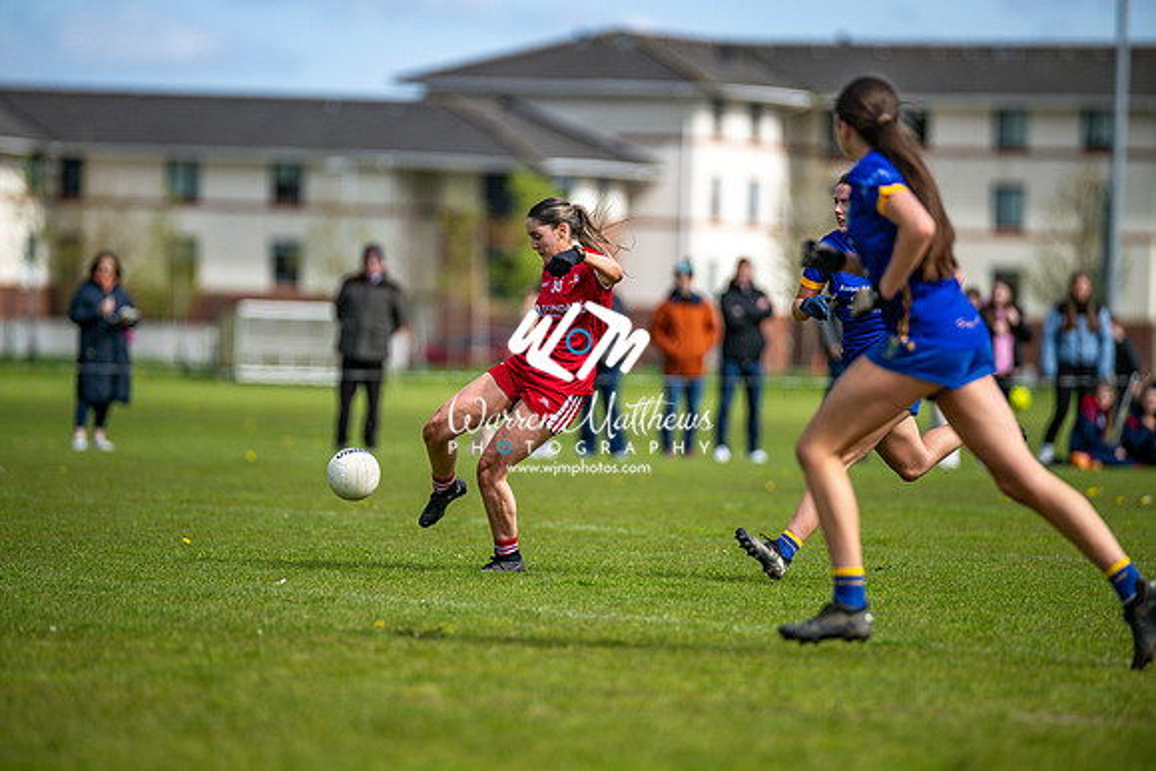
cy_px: 386
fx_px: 9635
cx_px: 578
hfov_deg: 6.9
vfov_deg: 4.6
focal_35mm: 300
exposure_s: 1/6400
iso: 200
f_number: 2.8
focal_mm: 300
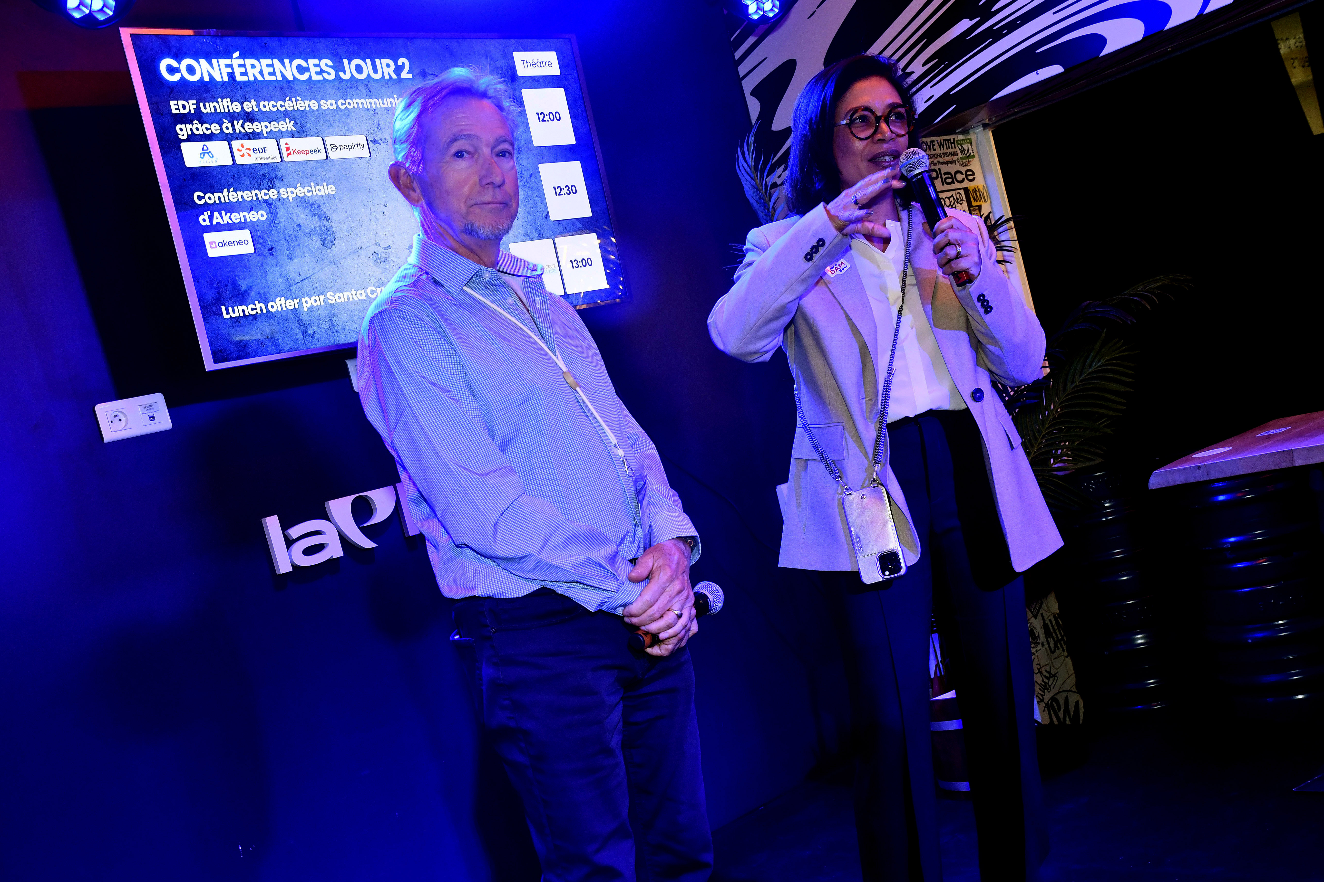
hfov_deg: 46.9
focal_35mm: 42
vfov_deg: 32.2
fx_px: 1527
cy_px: 447
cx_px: 670
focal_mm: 27
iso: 800
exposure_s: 1/60
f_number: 5.6
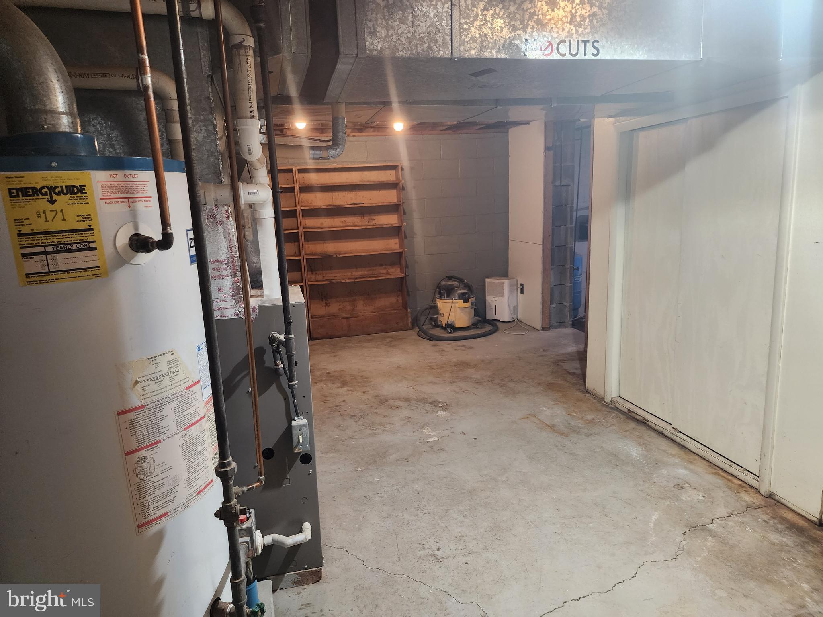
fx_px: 547
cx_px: 412
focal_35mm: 23
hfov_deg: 73.9
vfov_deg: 58.9
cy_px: 308
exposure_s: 1/120
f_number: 1.8
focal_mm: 6.4
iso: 320
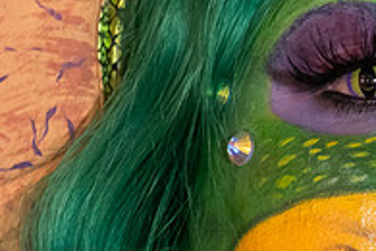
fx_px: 2924
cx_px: 384
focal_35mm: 280
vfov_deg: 4.9
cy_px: 140
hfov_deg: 7.3
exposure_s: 1/50
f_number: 5
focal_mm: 63
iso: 1600
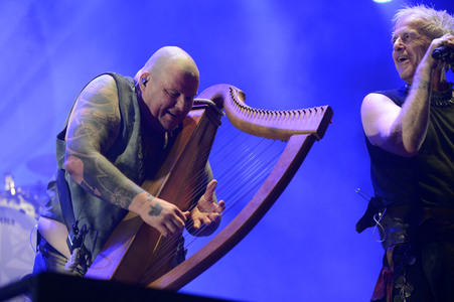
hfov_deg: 17.7
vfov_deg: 11.8
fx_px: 1462
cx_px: 227
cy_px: 151
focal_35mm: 116
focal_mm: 116
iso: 1000
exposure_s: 1/320
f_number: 2.8
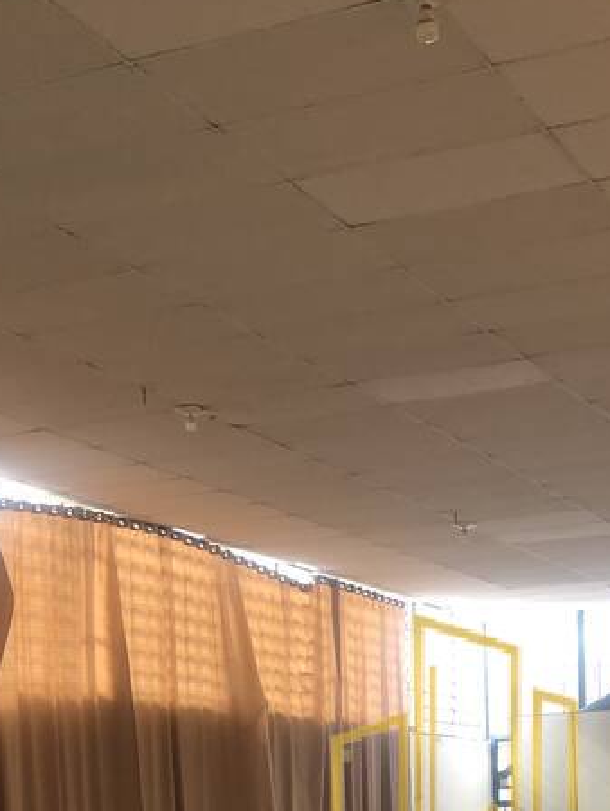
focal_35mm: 67
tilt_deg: -0.8
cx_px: 443
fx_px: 1572
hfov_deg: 21.8
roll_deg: +2.0
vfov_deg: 26.9
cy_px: 861
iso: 32
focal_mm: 3.99
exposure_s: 1/30
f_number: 1.8
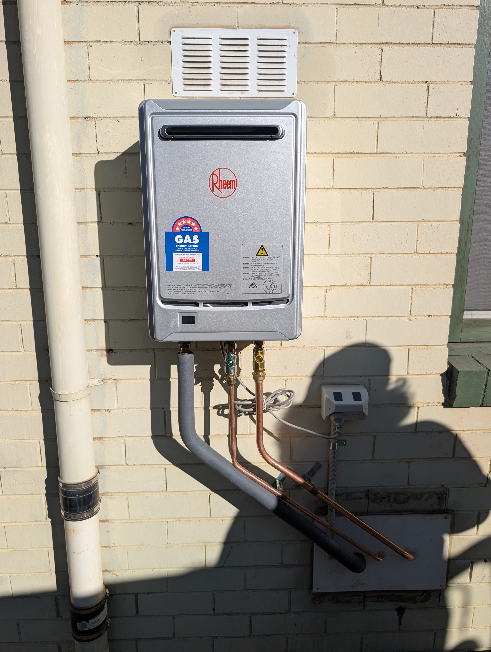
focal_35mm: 24
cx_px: 246
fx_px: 453
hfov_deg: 56.9
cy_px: 326
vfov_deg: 71.5
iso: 25
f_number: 1.68
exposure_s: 1/2088
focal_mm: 6.9
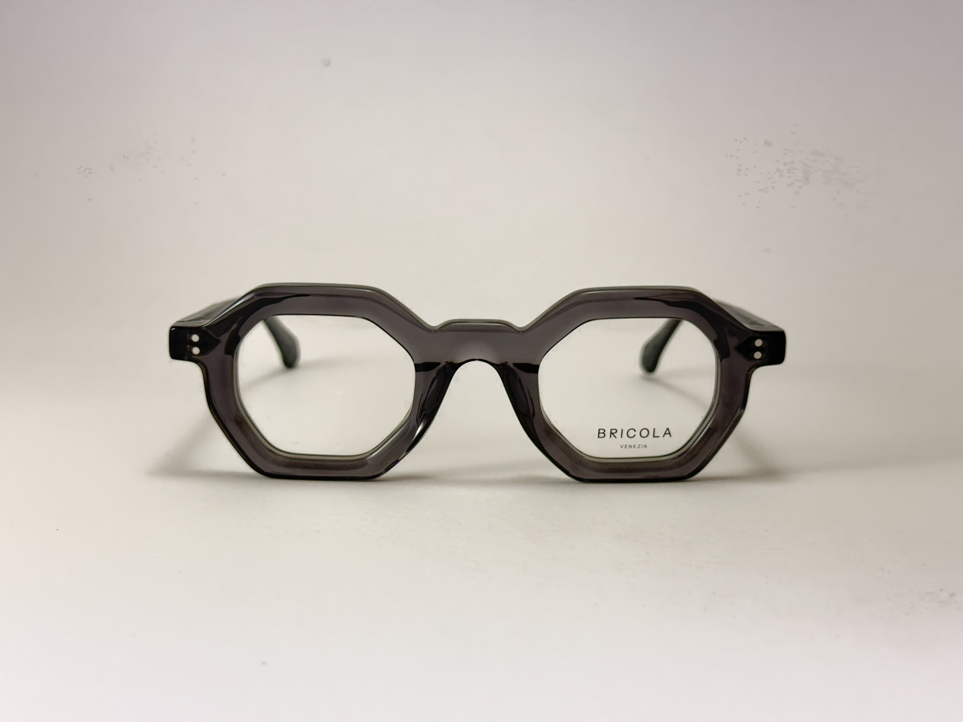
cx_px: 482
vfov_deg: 30.3
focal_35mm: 48
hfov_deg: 39.7
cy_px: 361
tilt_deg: -8.0
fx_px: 1335
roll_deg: -0.5
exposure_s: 1/100
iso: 50
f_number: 1.78
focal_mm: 6.76
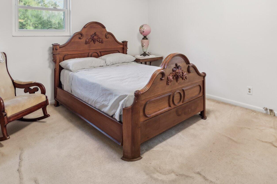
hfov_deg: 76.1
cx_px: 141
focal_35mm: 23
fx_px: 177
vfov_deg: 51.9
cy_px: 39
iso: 400
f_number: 8
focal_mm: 14
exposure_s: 1/2
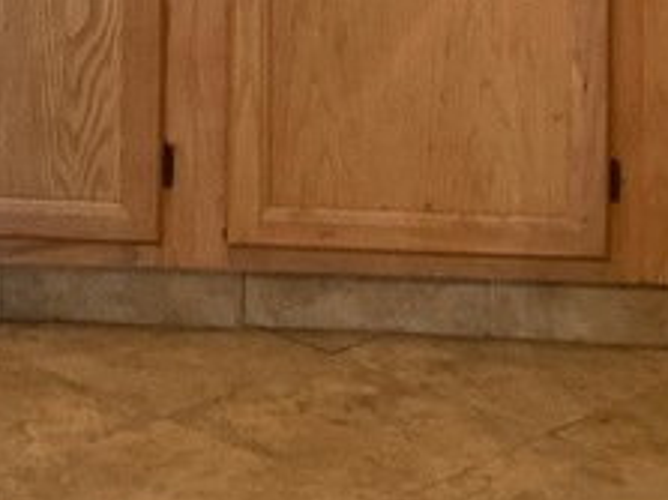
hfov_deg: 11.5
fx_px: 3240
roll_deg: -1.4
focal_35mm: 168
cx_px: -156
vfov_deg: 8.4
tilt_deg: +2.9
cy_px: -479
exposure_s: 1/60
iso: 200
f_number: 1.8
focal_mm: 4.25
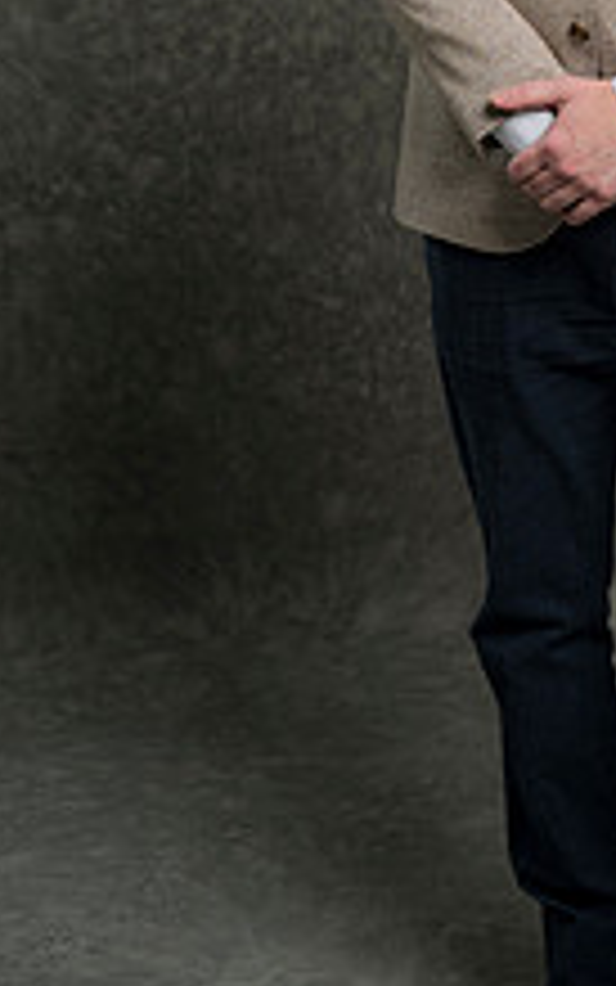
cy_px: -9
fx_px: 3087
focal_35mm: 115
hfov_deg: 11.3
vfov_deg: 17.7
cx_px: 638
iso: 125
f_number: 4
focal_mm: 55
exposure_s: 1/160
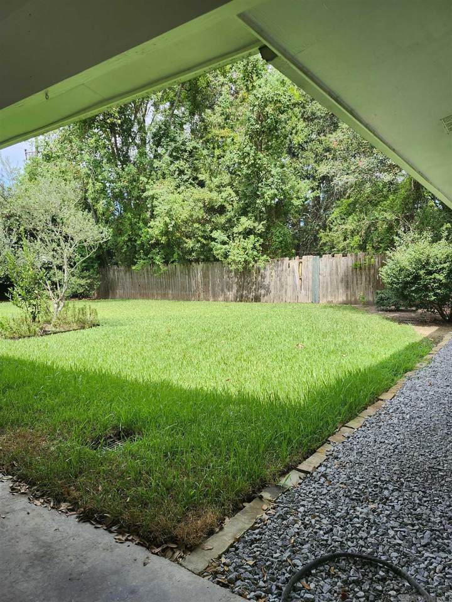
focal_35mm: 23
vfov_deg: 73.9
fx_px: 400
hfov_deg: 58.9
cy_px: 301
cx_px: 226
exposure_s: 1/417
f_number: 1.8
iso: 25
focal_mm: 5.54
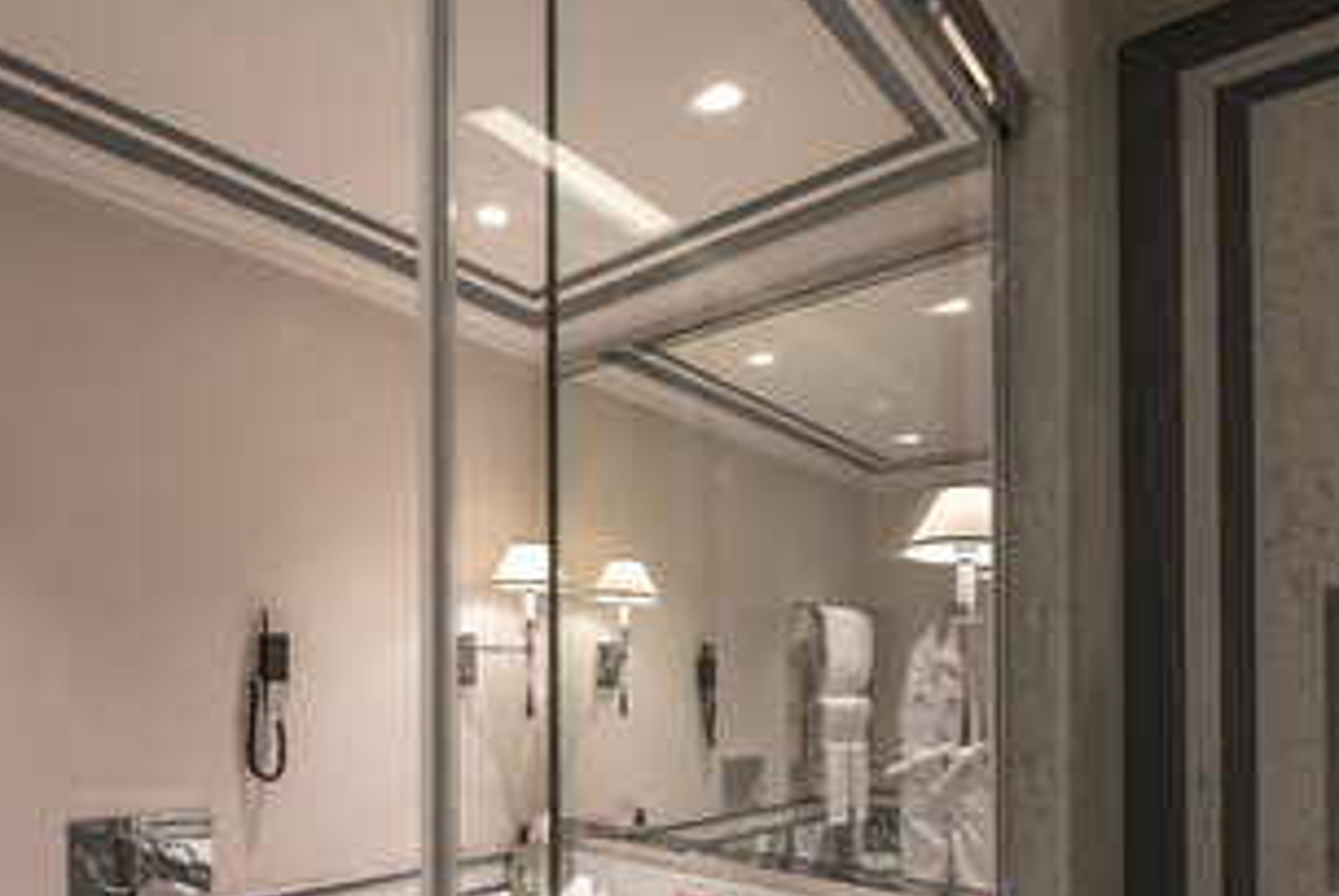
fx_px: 819
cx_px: 667
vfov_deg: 54.7
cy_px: 668
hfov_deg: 78.5
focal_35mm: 22
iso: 500
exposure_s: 1/10
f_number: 13
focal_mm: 14
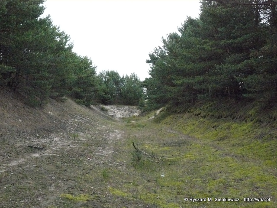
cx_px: 138
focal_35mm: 36
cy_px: 104
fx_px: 288
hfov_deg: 51.4
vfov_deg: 39.7
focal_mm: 6
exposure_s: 1/400
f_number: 7.1
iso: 1250
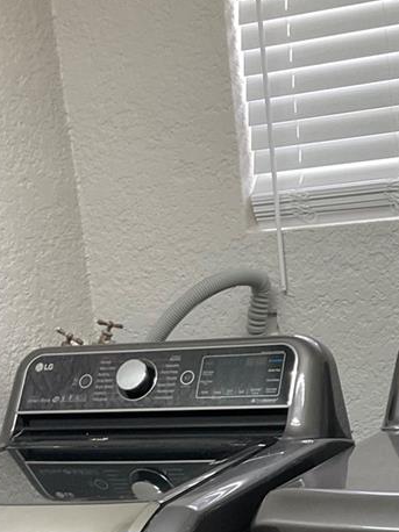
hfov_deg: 19.2
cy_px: 522
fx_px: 1169
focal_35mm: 76
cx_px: 307
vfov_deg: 24.6
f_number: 1.8
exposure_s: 1/60
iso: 64
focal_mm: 3
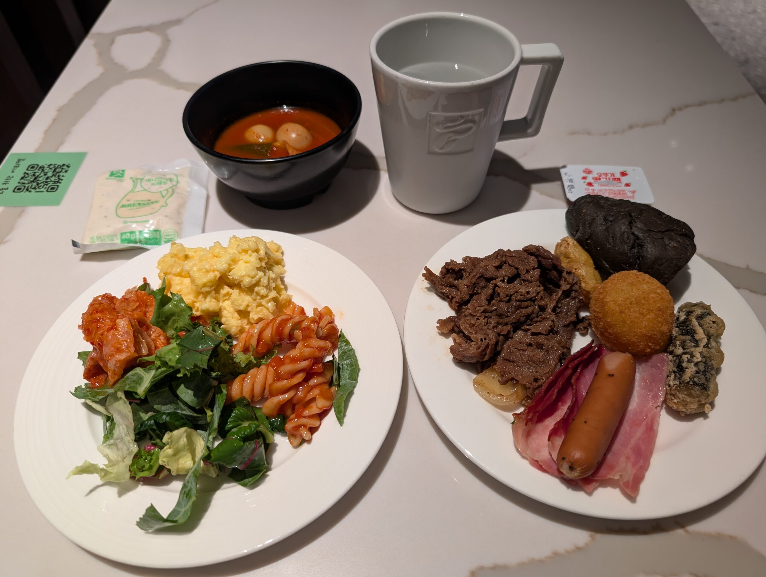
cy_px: 288
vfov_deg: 56.9
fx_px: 532
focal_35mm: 24
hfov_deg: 71.5
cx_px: 383
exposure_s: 1/60.2
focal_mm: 6.9
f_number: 1.68
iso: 76
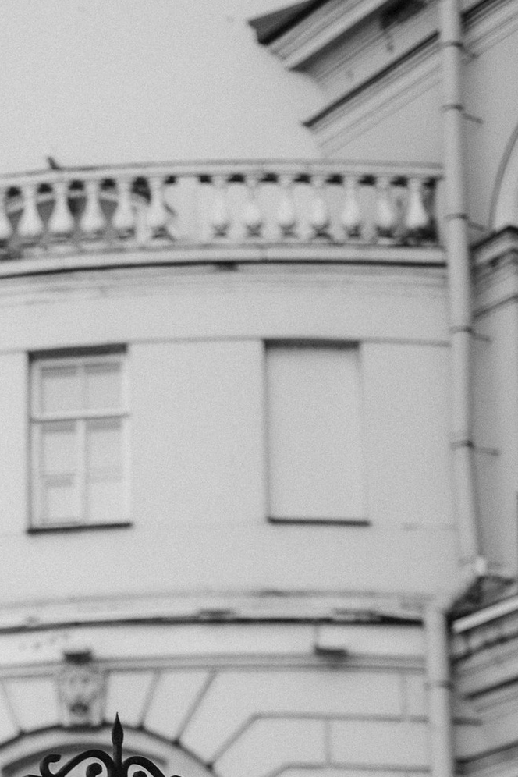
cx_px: -198
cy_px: 852
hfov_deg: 9.9
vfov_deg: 14.8
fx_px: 2914
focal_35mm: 135
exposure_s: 1/250
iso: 100
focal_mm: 35
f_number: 1.2
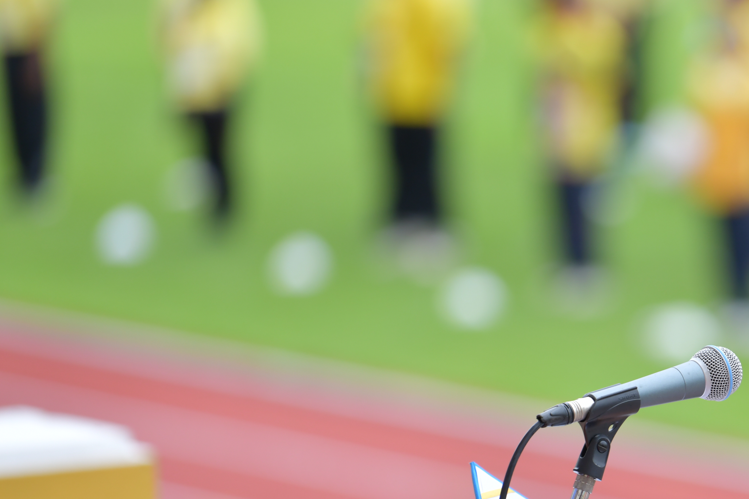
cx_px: 685
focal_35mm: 372
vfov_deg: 3.7
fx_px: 7740
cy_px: 409
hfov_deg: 5.5
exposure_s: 1/200
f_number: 2.8
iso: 200
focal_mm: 185
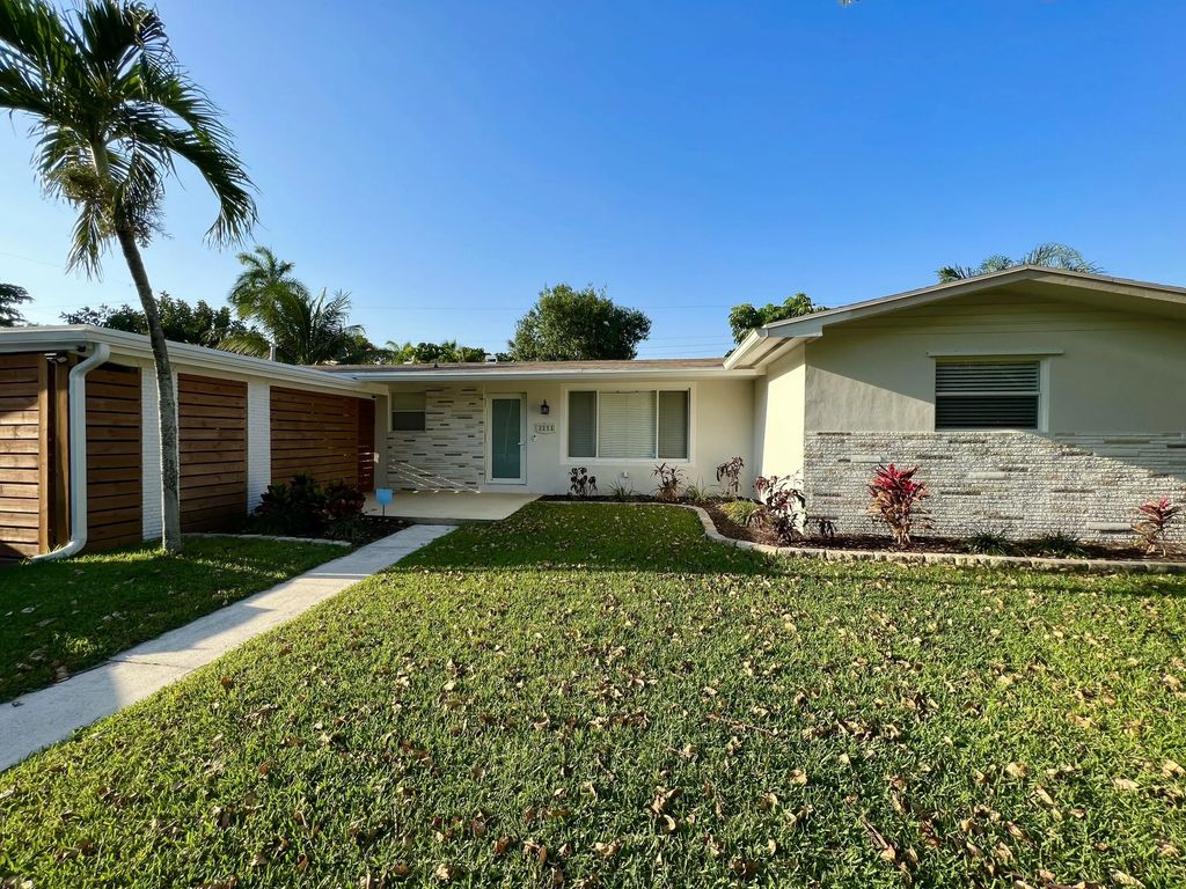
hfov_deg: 106.2
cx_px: 593
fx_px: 445
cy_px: 444
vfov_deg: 89.9
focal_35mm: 13
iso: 32
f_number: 1.8
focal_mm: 1.57
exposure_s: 1/723
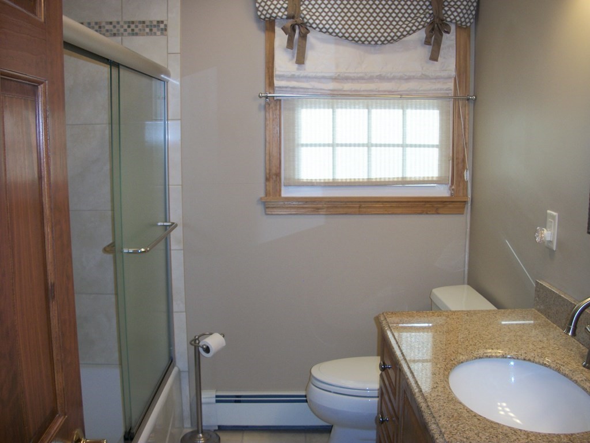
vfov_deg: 40.7
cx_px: 295
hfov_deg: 52.6
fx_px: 597
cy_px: 222
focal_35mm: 35
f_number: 3.1
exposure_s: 1/30
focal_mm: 6.3
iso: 80
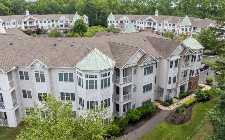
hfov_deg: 62.9
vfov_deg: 41.8
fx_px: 184
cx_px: 119
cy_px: 72
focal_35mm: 30
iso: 100
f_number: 11
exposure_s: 1/30
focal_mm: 12.29
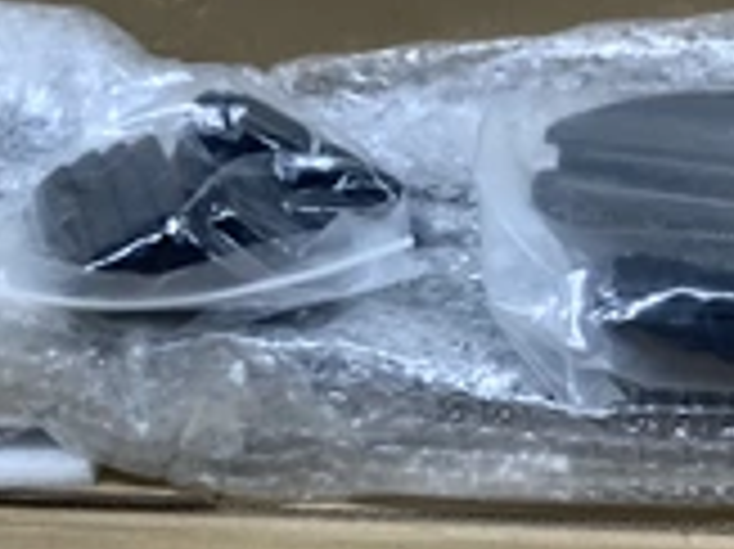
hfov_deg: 25.6
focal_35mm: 76
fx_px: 1610
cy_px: 288
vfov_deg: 19.4
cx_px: 459
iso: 50
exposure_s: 1/60
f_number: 2.4
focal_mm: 3.3
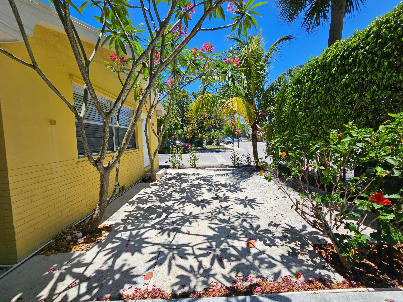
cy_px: 151
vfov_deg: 89.9
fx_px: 151
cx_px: 202
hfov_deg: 106.2
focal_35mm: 13
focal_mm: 2.2
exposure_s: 1/2378
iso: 50
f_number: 2.2
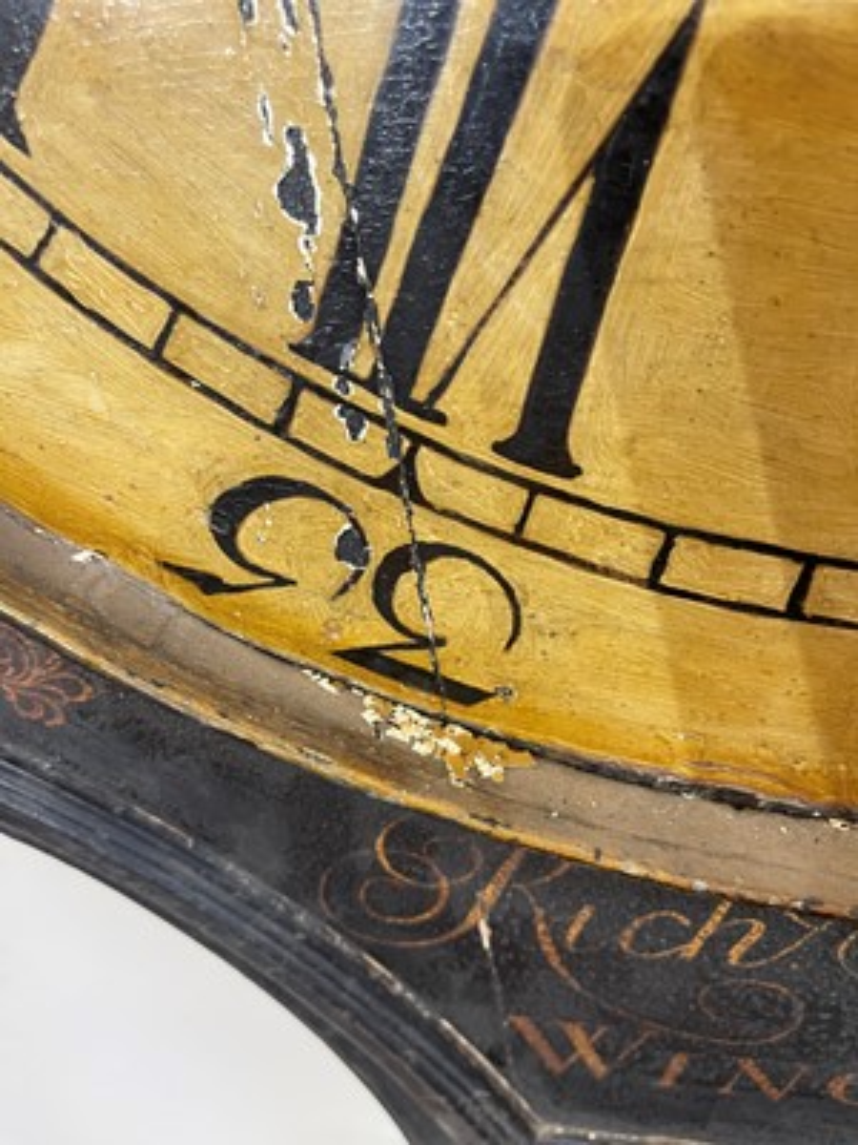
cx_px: 429
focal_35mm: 25
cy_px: 572
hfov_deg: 54.9
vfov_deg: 69.4
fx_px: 826
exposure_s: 1/50
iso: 250
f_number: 1.6
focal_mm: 5.1
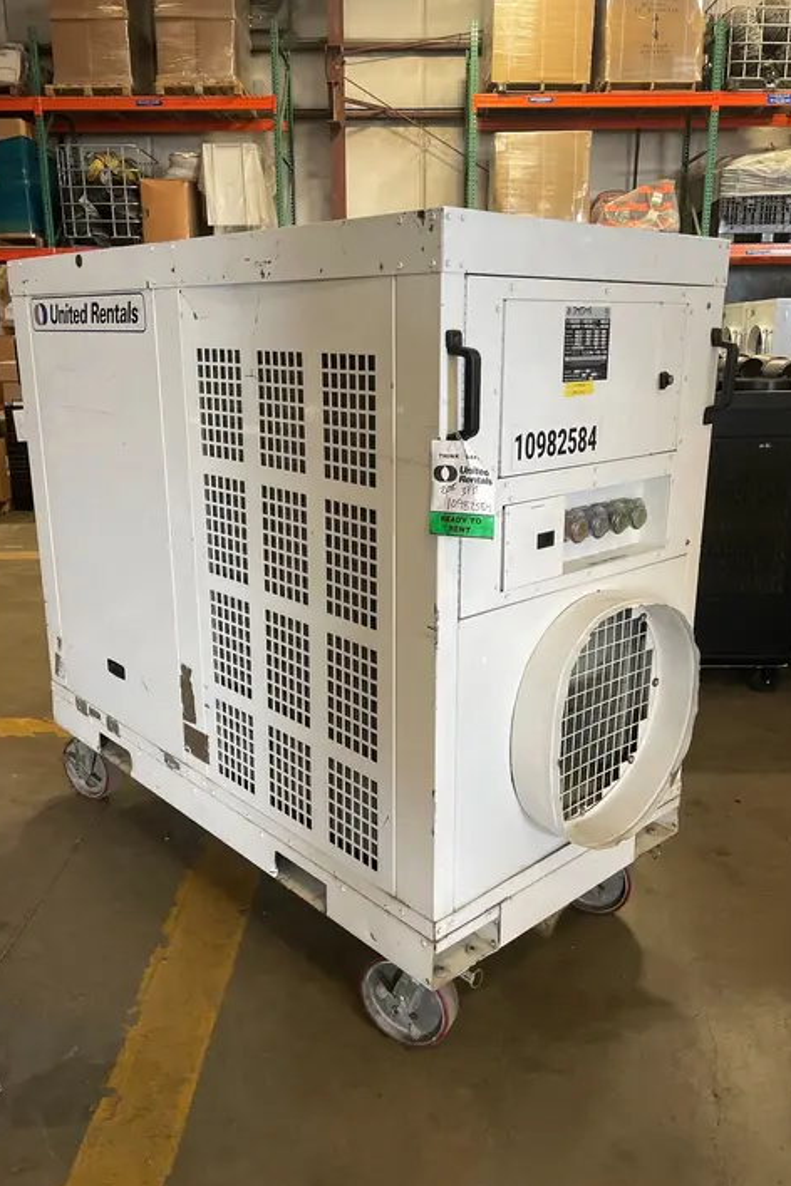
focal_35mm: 28
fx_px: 923
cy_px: 587
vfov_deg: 65.5
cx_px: 389
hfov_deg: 46.4
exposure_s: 1/60
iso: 200
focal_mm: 4.2
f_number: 1.6
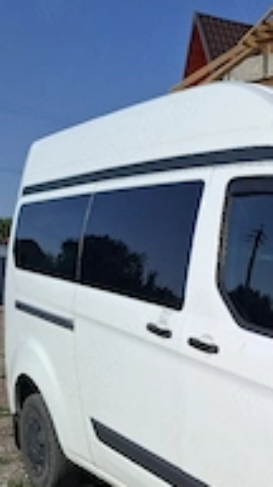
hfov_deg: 20.7
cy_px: 378
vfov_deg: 38.6
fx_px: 672
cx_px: 364
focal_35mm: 52
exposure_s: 1/5000
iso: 50
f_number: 1.8
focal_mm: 5.54
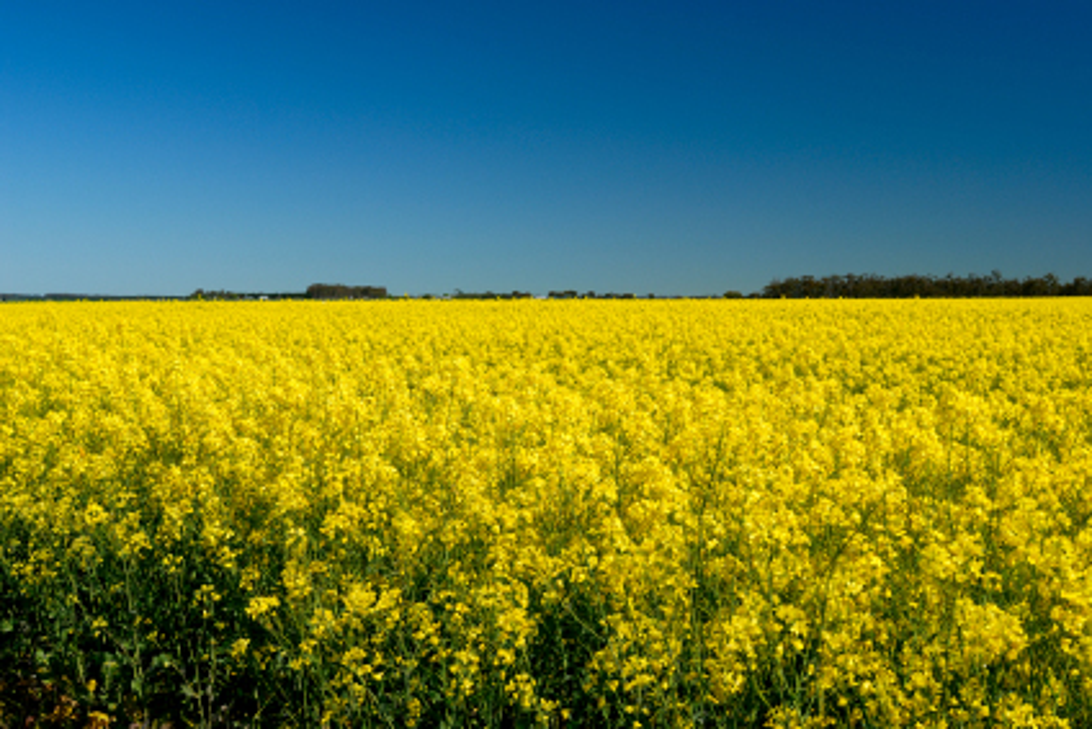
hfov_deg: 41.1
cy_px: 364
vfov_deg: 28.1
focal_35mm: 48
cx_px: 546
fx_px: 1456
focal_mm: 32
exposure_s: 1/125
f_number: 8
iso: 160
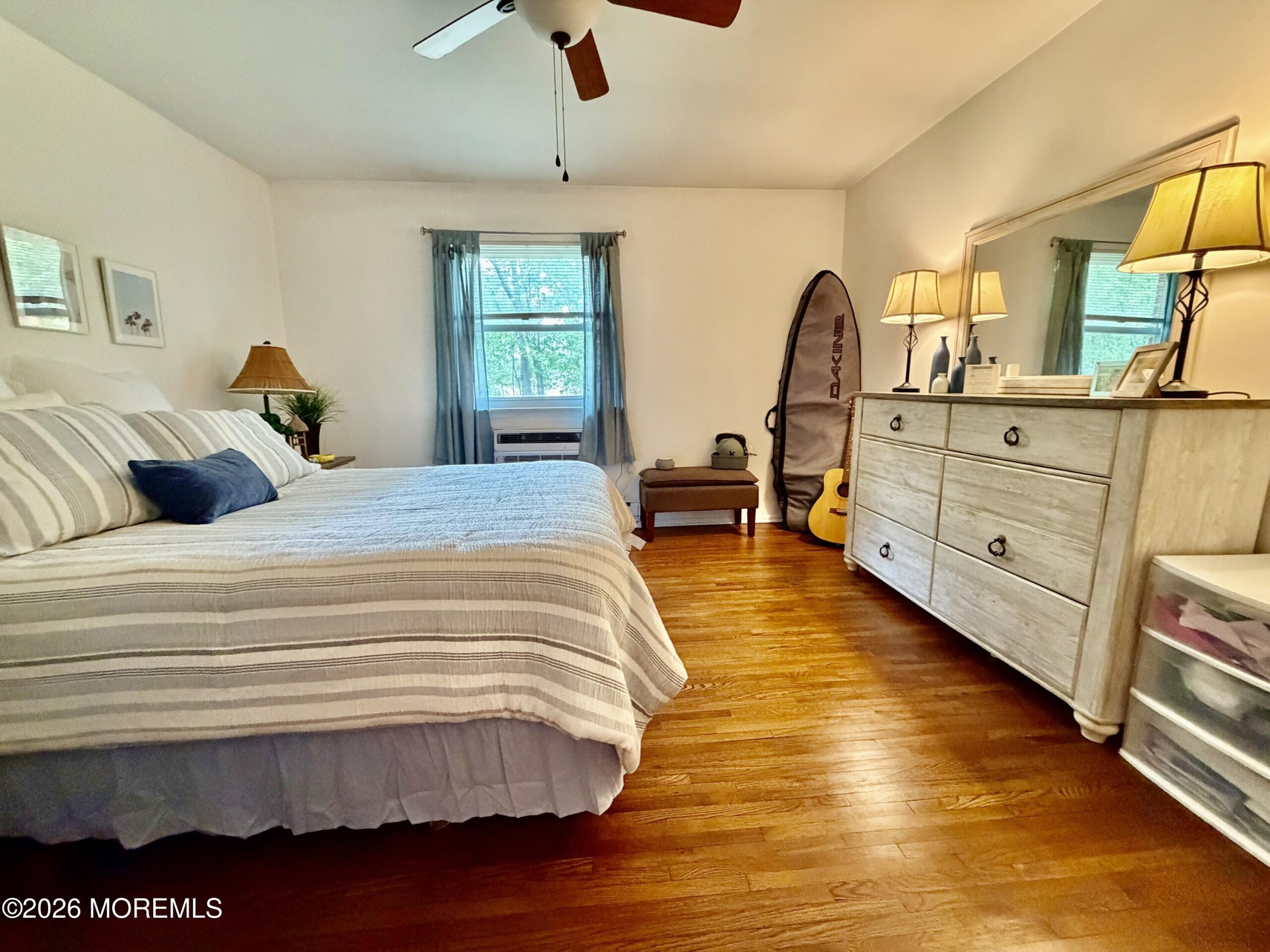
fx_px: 514
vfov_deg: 85.7
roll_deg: +1.8
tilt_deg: -9.7
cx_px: 635
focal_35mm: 14
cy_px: 476
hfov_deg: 102.1
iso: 640
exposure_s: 1/60
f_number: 2.2
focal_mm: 2.22
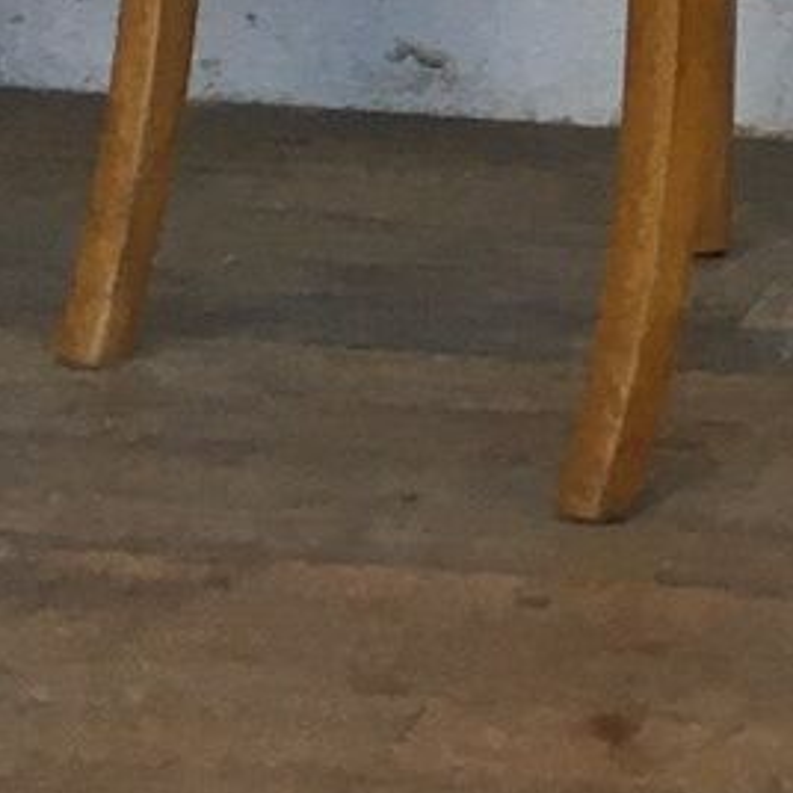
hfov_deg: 8.7
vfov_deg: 8.5
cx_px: 1577
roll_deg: -3.6
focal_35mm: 191
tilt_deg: +0.1
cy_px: -1036
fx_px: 4950
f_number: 2.2
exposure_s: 1/33
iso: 32
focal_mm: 4.15
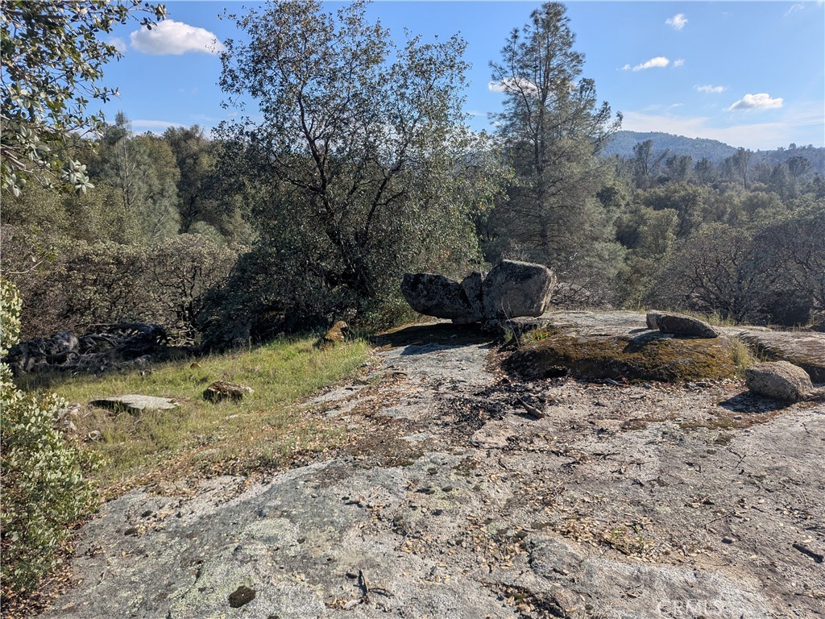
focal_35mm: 24
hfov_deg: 71.6
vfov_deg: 56.8
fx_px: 572
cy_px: 310
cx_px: 412
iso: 46
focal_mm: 4.53
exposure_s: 1/2933
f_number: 1.7
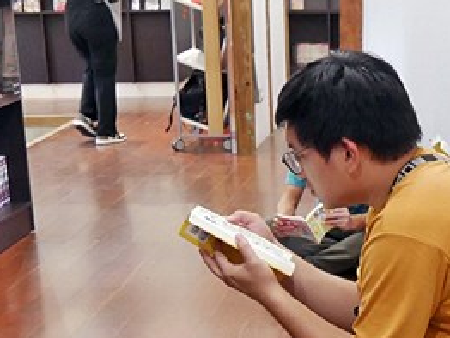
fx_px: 1392
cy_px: 505
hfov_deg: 18.1
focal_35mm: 107
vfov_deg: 13.1
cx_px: 409
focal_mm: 14
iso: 2000
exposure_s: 1/60
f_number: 3.5
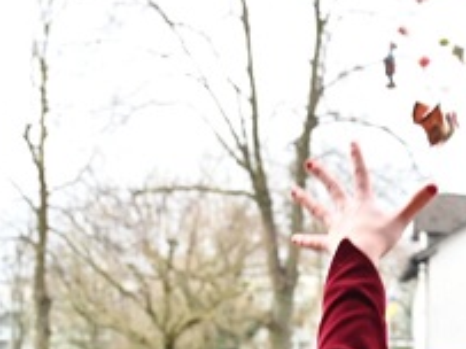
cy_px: 471
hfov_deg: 17.1
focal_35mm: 112
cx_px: 507
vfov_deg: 12.7
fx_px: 1505
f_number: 6.3
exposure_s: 1/160
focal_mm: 29.5
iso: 2000
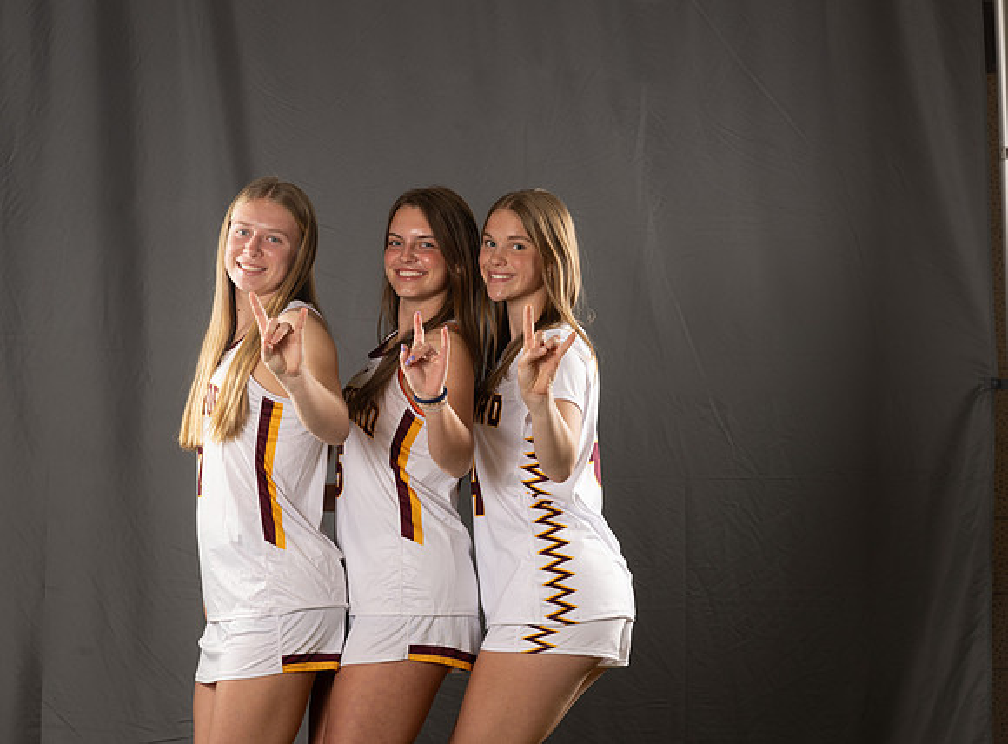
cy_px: 372
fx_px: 4031
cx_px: 504
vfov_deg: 10.5
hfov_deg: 14.3
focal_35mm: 139
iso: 125
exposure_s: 1/160
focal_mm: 130
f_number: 5.6
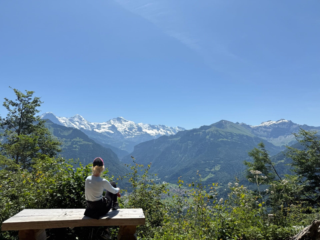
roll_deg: -0.3
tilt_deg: +7.5
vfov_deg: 56.8
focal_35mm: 24
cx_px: 160
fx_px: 222
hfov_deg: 71.6
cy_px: 120
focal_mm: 6.76
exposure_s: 1/7353
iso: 80
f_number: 1.78
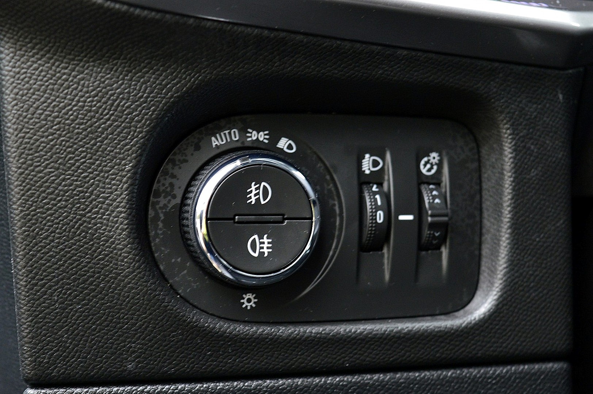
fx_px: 1185
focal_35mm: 72
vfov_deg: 18.9
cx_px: 296
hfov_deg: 28.1
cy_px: 197
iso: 800
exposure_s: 1/30
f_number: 5.3
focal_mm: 48
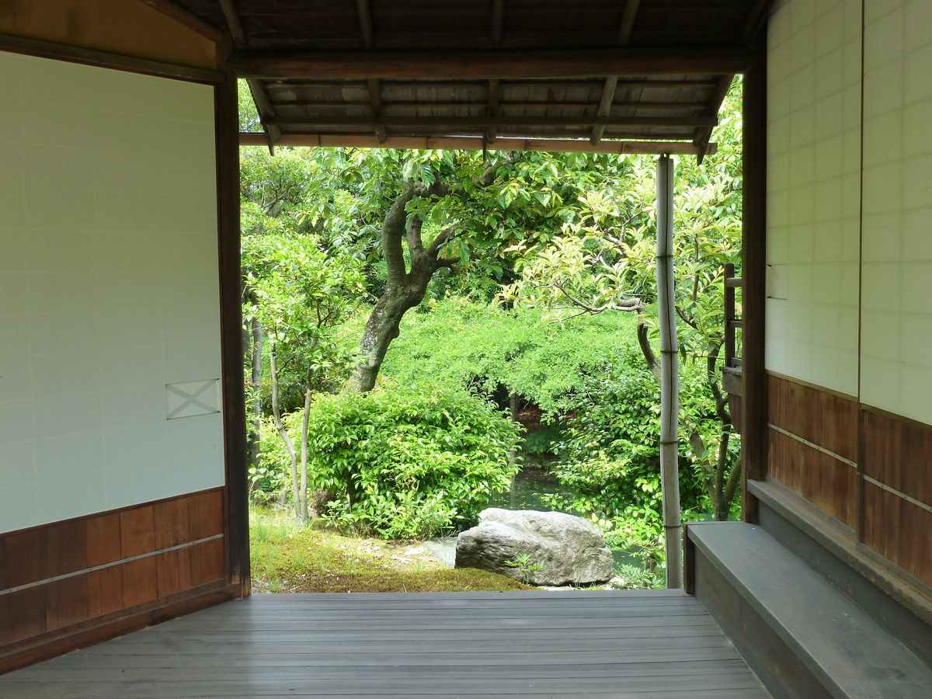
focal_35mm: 40
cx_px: 466
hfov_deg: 46.8
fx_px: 1077
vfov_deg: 36.0
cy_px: 350
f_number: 3.6
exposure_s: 1/80
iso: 125
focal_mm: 6.5
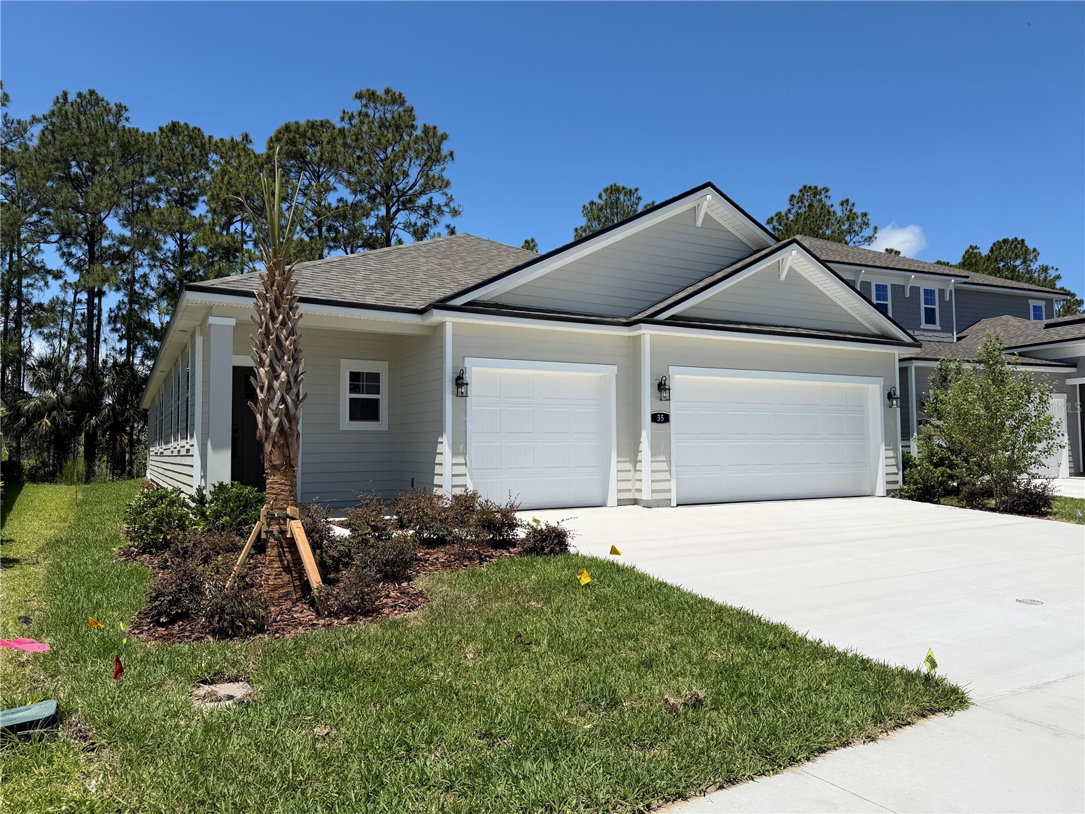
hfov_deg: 71.6
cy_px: 407
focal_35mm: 24
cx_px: 542
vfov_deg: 56.8
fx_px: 752
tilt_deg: +2.9
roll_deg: +0.2
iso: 80
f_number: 1.78
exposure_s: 1/8130
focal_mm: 6.76
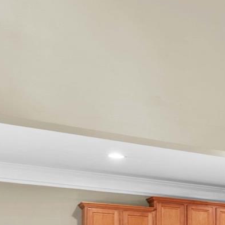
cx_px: 472
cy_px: 286
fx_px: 522
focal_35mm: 71
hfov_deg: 16.8
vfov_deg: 22.1
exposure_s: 1.3
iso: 100
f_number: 8
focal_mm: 16
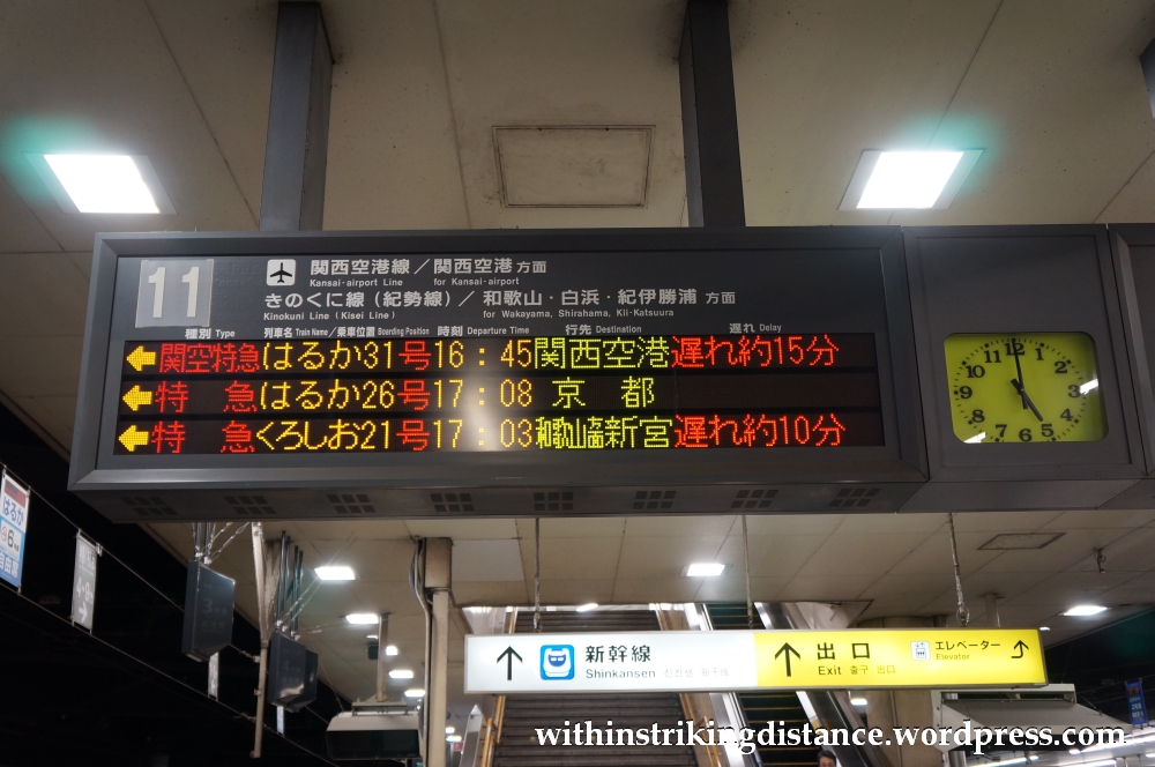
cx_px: 578
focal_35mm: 36
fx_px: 1153
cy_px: 384
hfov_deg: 53.2
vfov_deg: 36.8
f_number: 4
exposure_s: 1/60
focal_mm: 24
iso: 640
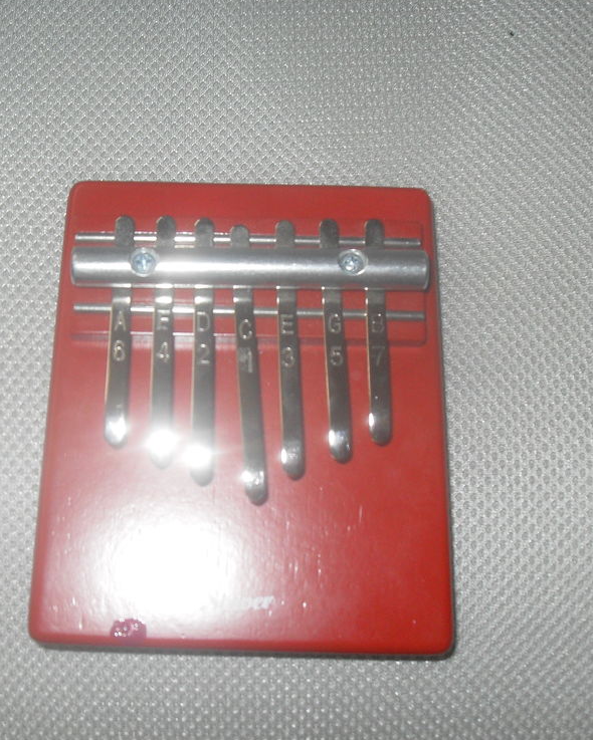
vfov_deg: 38.0
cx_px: 196
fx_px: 1075
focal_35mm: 49
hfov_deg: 30.6
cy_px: 372
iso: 100
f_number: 2.8
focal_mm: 6.3
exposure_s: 1/45
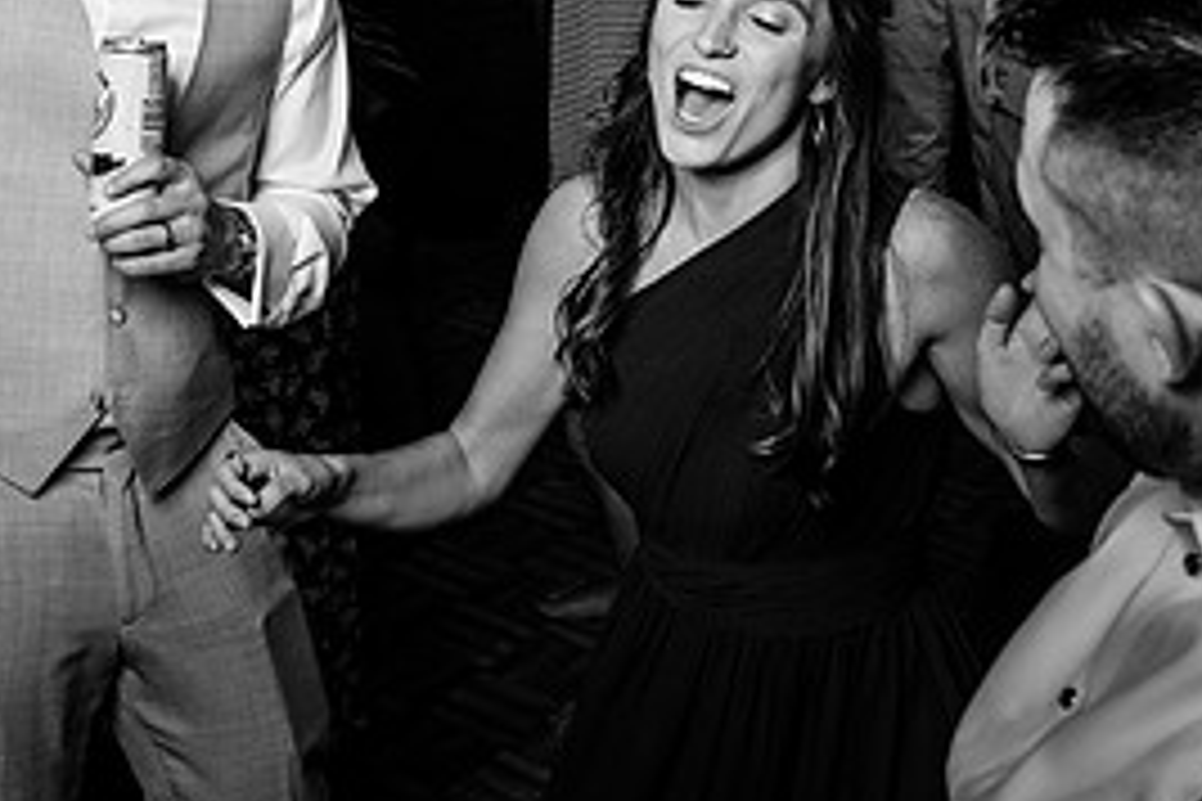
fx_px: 2337
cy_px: -85
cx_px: 218
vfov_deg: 18.7
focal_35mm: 70
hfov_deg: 28.2
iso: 2000
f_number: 5.6
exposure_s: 1/200
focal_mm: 28
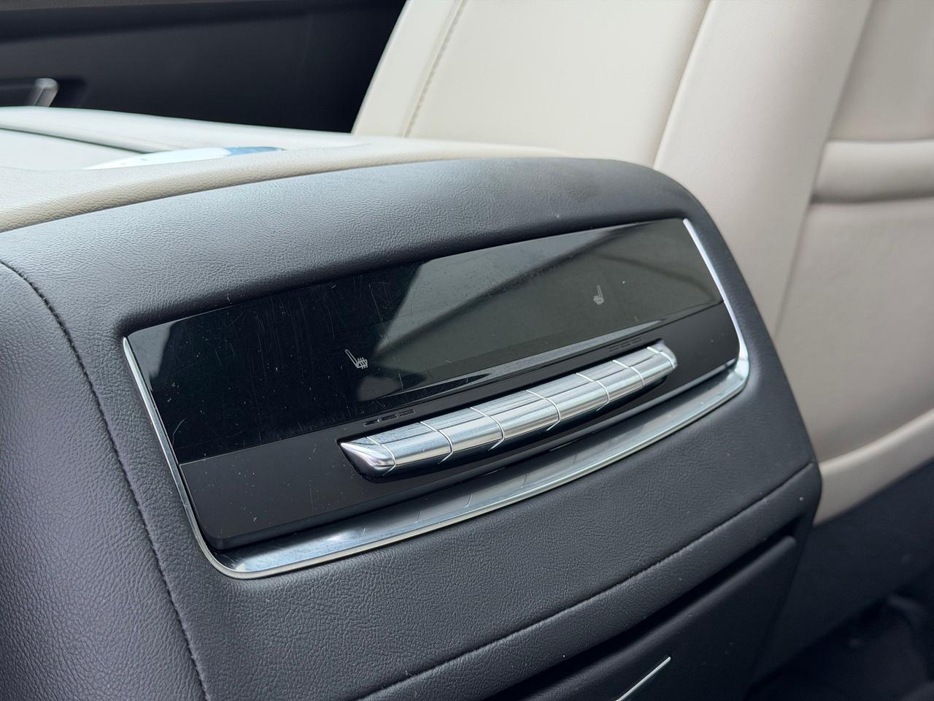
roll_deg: -0.5
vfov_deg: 30.3
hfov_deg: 39.7
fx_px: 1295
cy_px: 350
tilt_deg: -17.0
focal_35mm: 48
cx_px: 467
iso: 80
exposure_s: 1/180
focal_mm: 6.76
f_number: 1.78
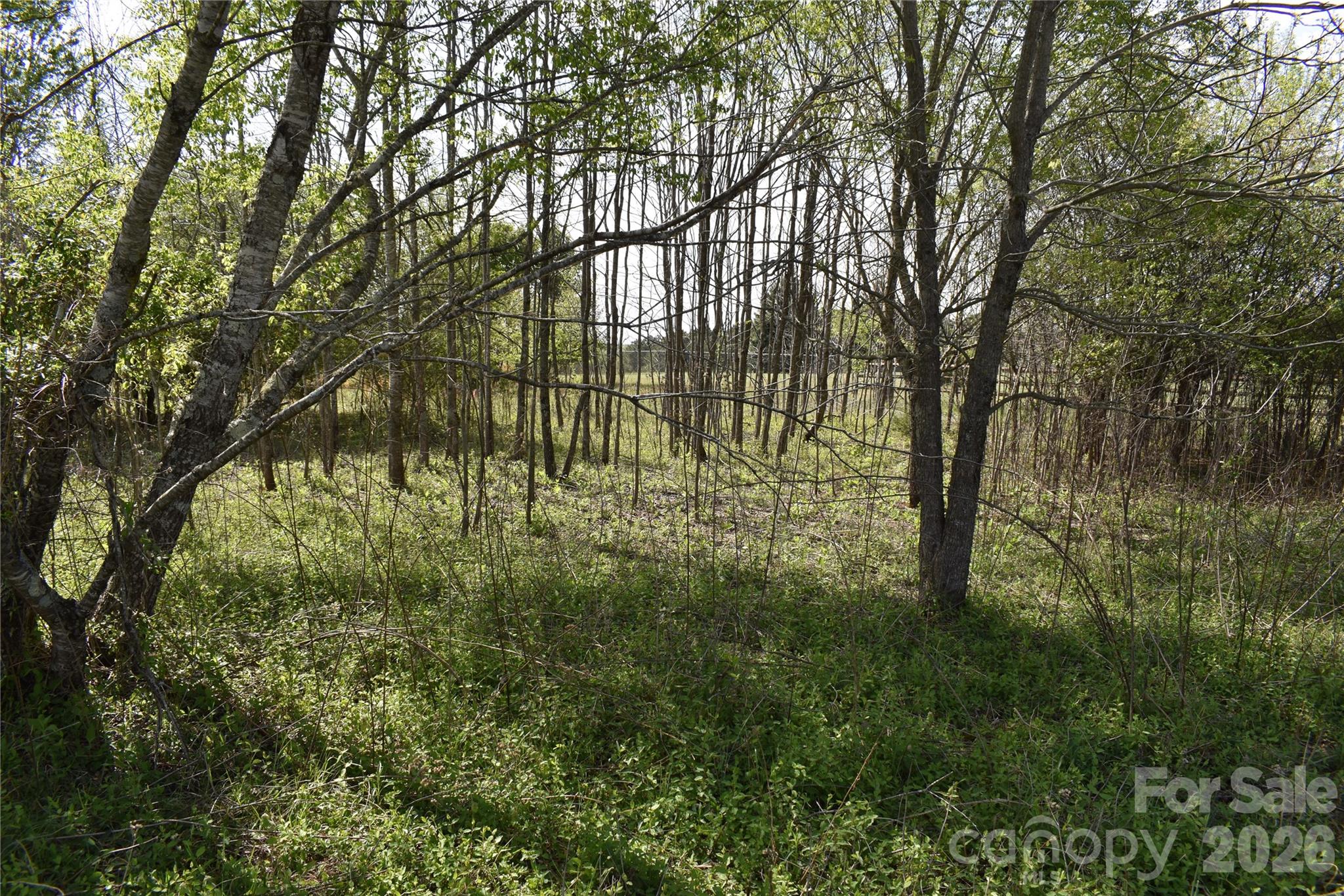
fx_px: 1008
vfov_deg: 47.9
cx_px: 672
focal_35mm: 27
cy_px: 448
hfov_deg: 67.4
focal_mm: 18
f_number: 8
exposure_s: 1/250
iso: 200
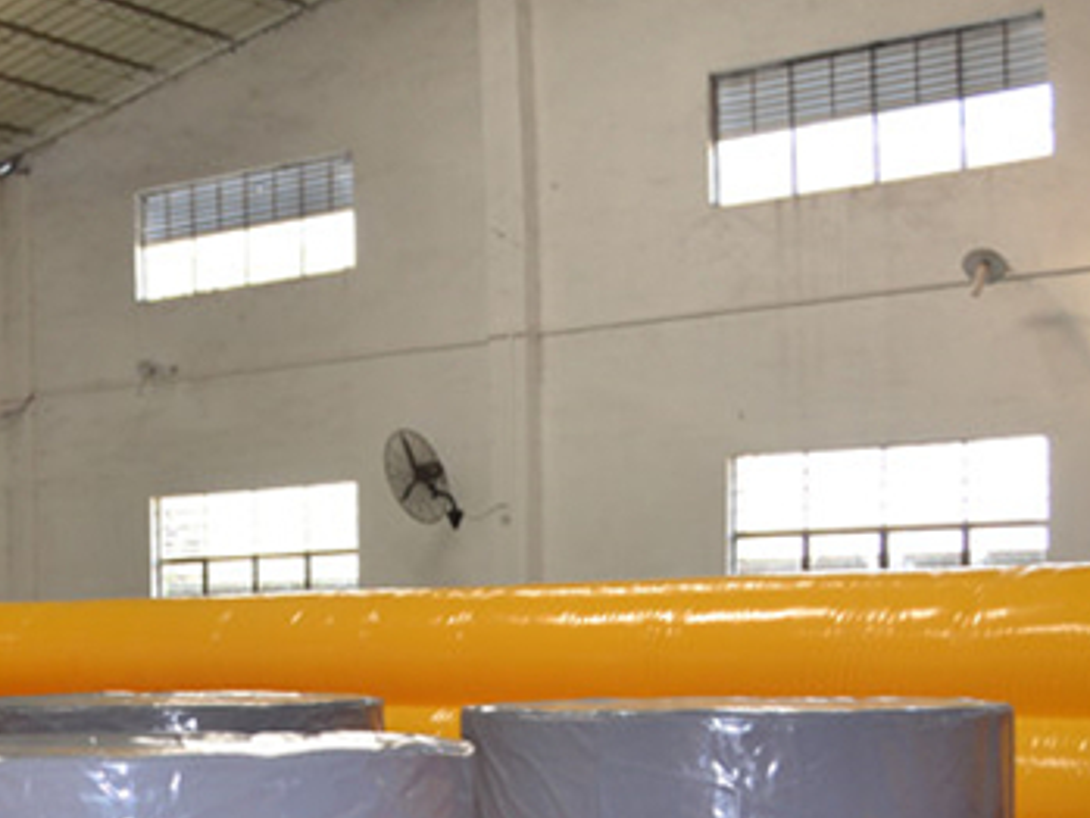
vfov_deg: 23.4
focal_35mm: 62
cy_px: 628
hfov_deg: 30.4
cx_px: 203
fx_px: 1953
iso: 400
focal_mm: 20
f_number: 4
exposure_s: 1/60
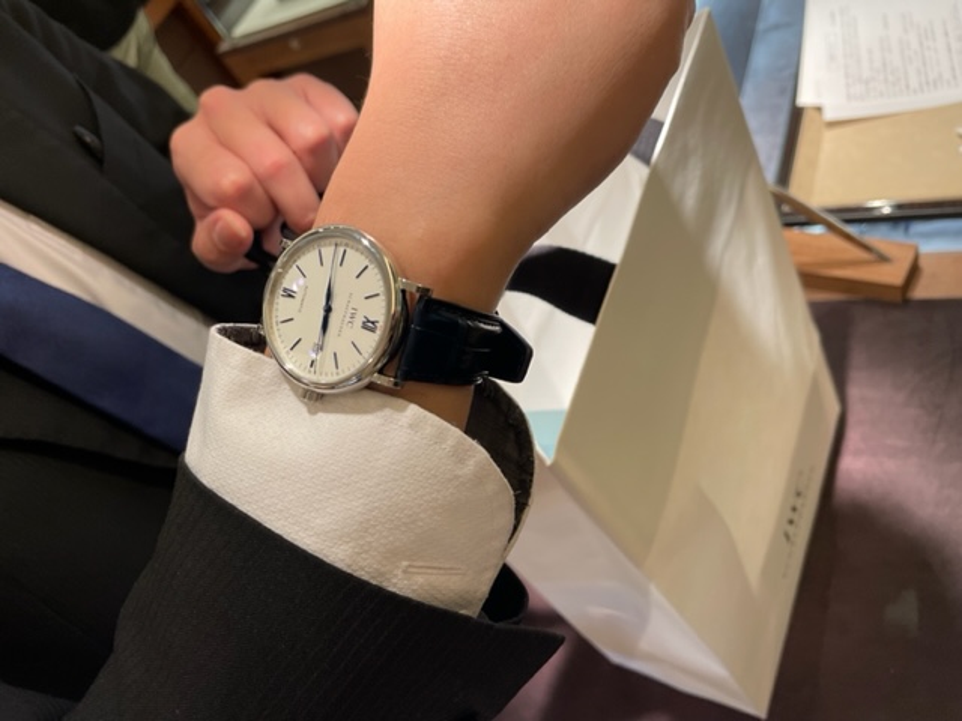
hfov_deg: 67.3
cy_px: 360
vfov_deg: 53.1
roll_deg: +38.4
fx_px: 723
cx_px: 481
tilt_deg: -44.5
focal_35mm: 26
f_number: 1.6
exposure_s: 1/100
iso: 64
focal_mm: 4.2
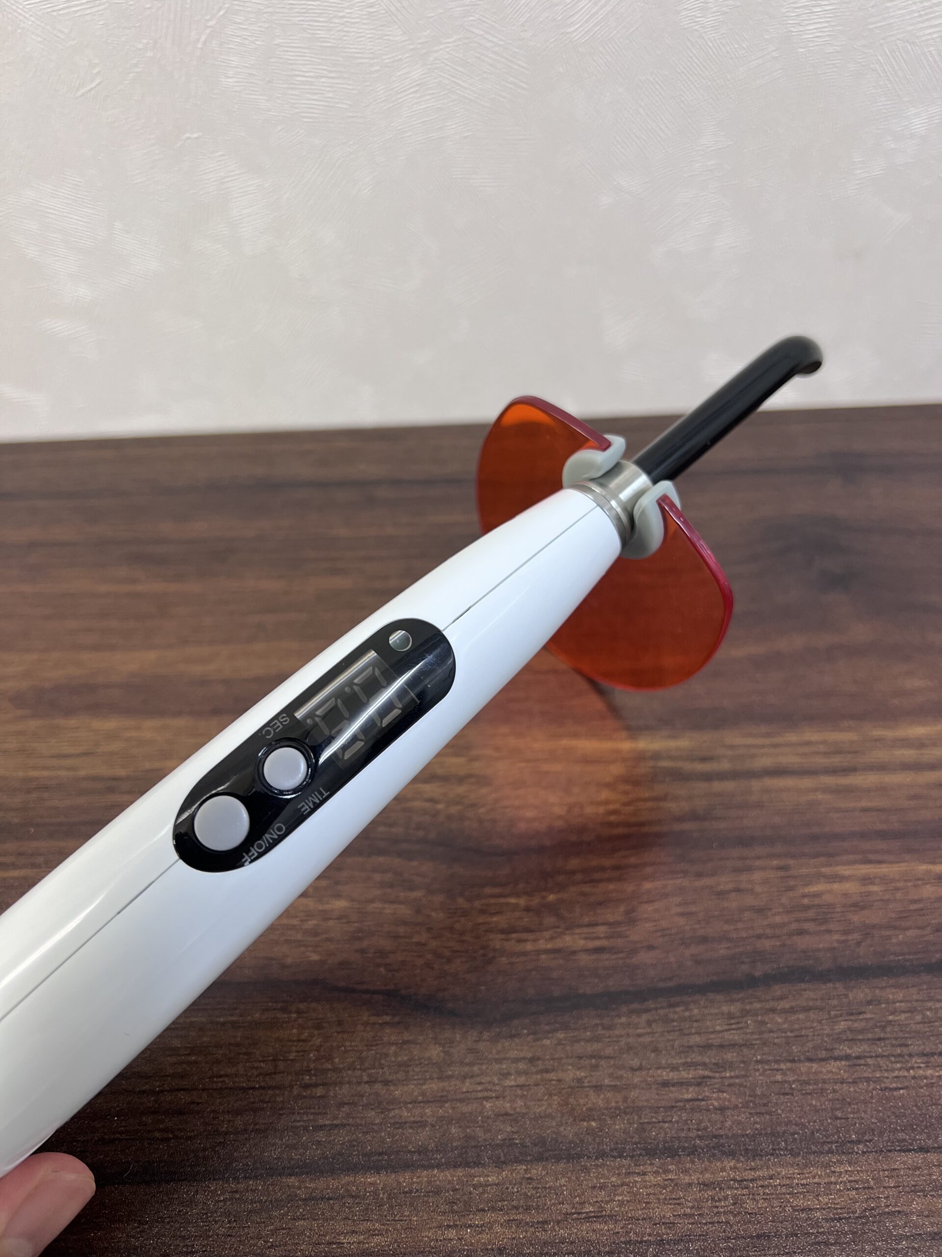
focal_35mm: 26
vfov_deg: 67.3
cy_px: 628
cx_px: 471
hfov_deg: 53.1
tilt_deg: -49.3
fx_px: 943
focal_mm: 5.7
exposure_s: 1/100
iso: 125
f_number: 1.5
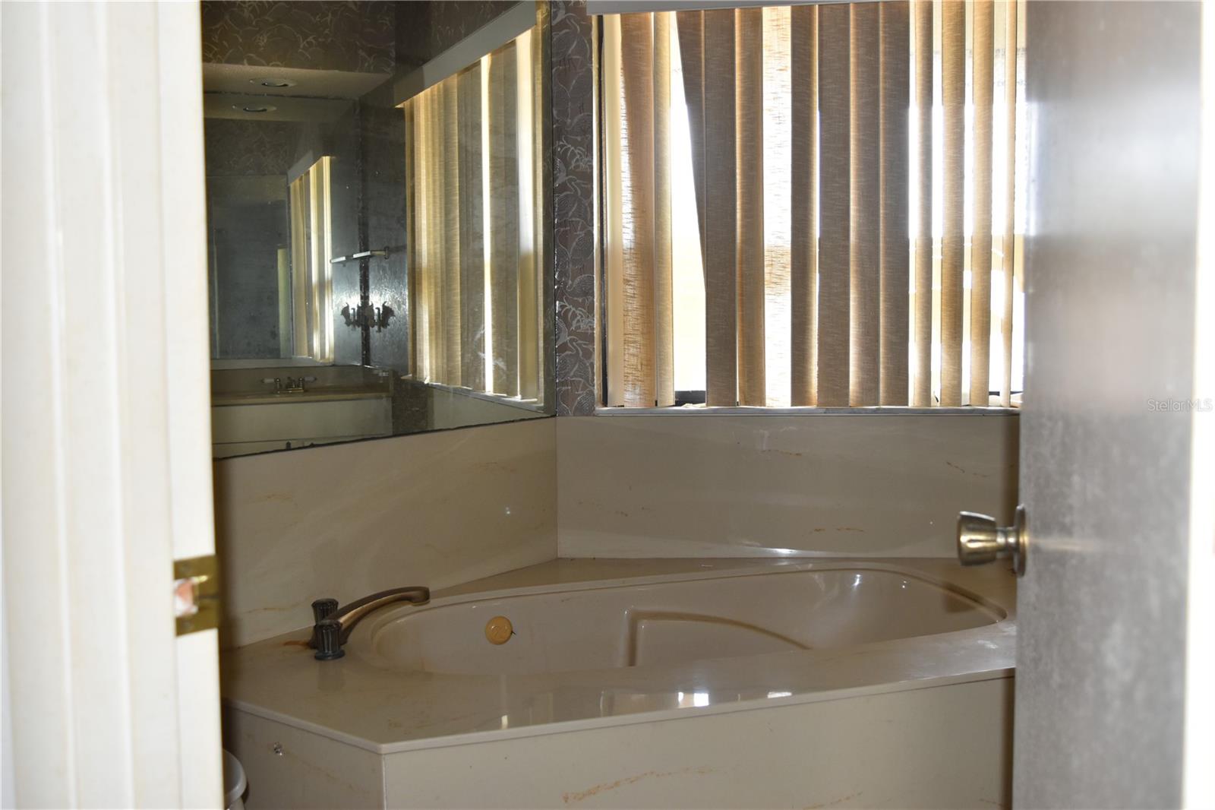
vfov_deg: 36.9
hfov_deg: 53.1
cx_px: 608
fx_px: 1215
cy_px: 405
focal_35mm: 36
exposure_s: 1/100
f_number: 5
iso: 800
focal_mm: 24
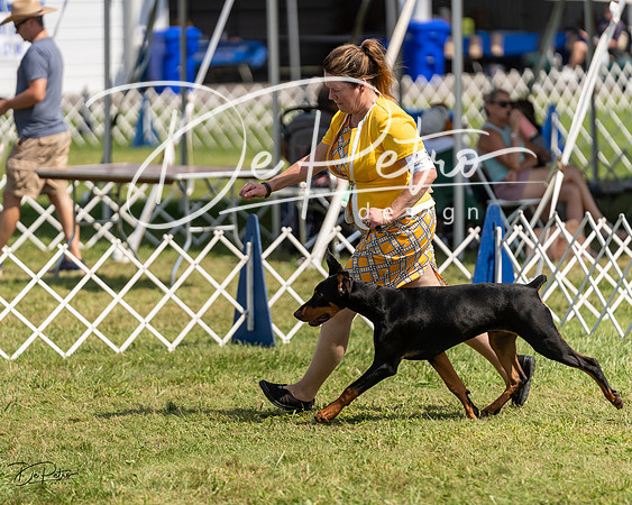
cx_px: 316
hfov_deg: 9.9
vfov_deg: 7.9
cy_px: 252
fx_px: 3643
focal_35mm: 195
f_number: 2.8
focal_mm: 173
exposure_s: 1/3200
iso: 200
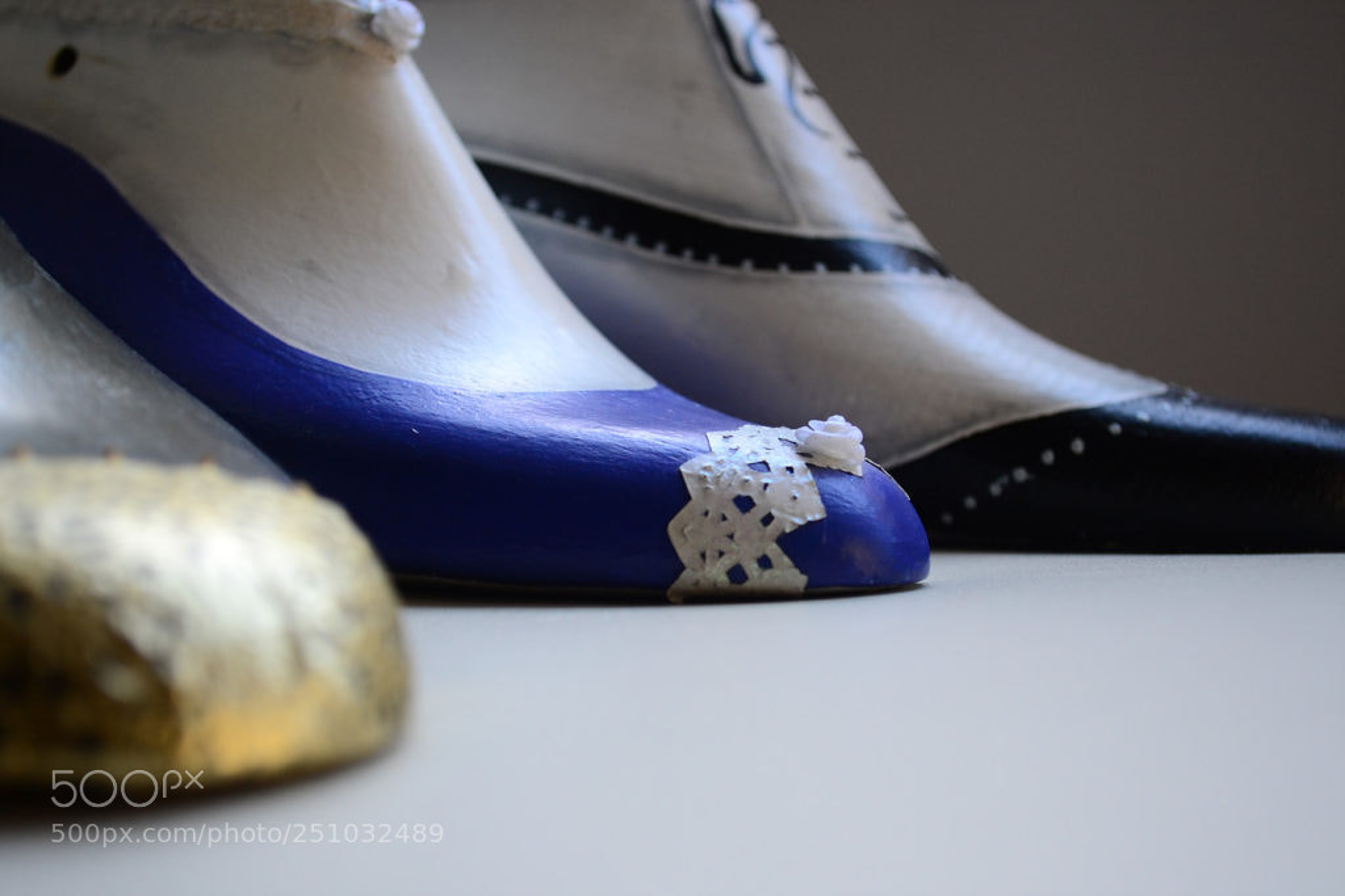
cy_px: 448
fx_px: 2242
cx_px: 672
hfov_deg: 33.4
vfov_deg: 22.6
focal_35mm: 60
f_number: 5.3
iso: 400
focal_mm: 40
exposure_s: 1/50
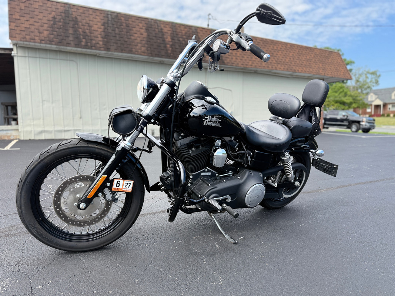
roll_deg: +1.5
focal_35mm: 24
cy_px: 148
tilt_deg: -4.0
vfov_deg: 56.8
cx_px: 198
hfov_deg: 71.6
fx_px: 274
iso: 80
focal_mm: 6.76
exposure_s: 1/2000
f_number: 1.78
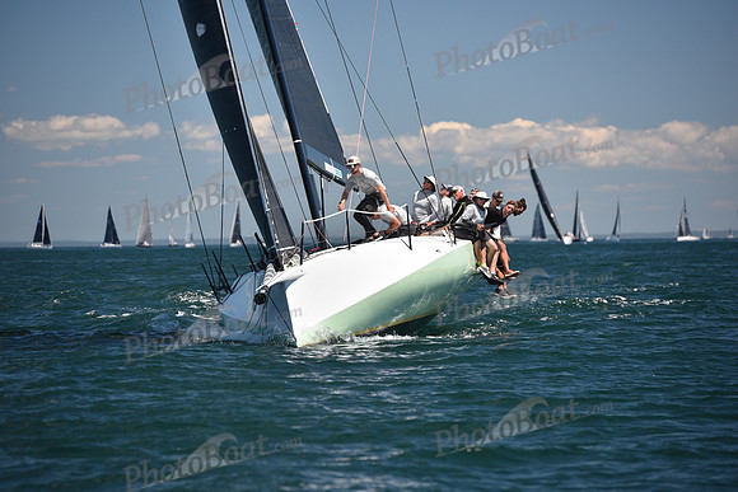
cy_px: 246
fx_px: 4101
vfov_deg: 6.9
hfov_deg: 10.3
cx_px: 369
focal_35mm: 200
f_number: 5
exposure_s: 1/800
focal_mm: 200
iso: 250
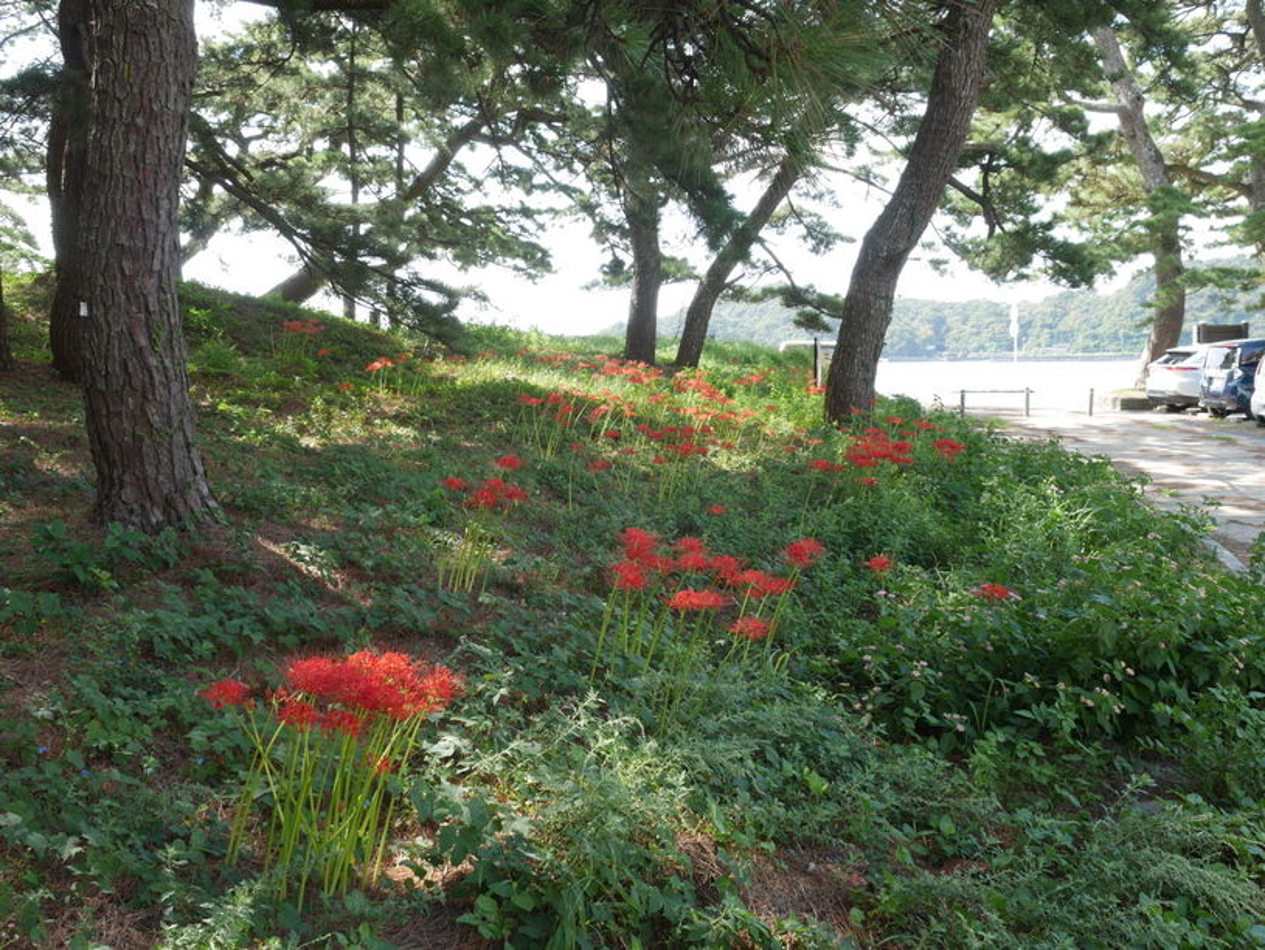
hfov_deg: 53.9
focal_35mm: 34
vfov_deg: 41.8
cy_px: 475
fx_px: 1243
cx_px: 632
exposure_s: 1/60
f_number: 8
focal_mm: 17
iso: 250
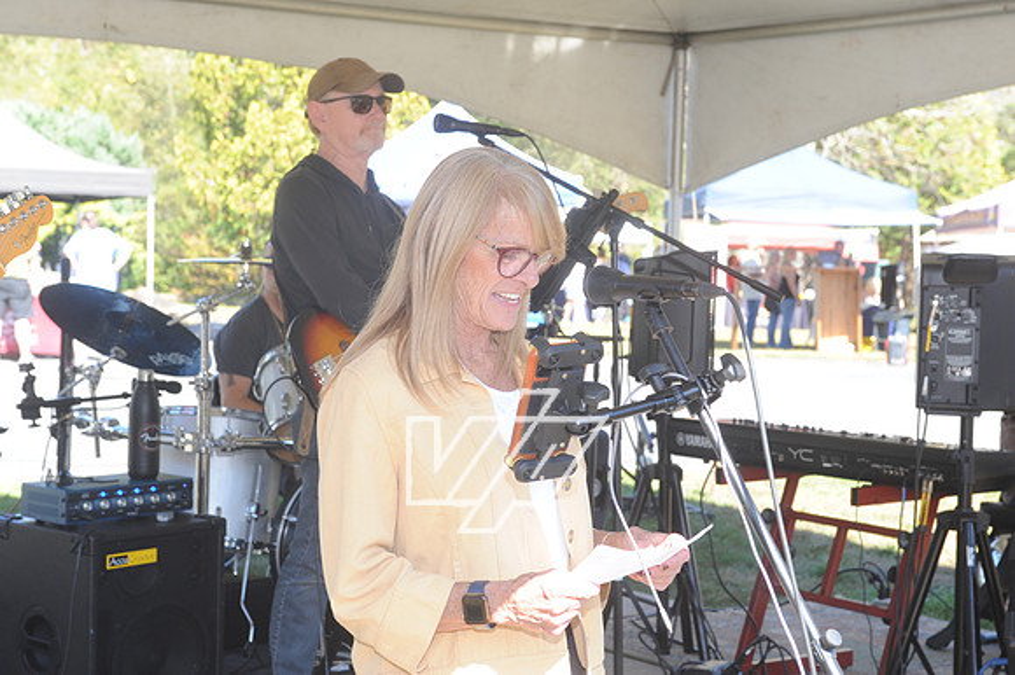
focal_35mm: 65
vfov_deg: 20.9
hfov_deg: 31.0
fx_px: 1832
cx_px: 508
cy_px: 338
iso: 500
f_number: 8
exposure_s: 1/125
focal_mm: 65
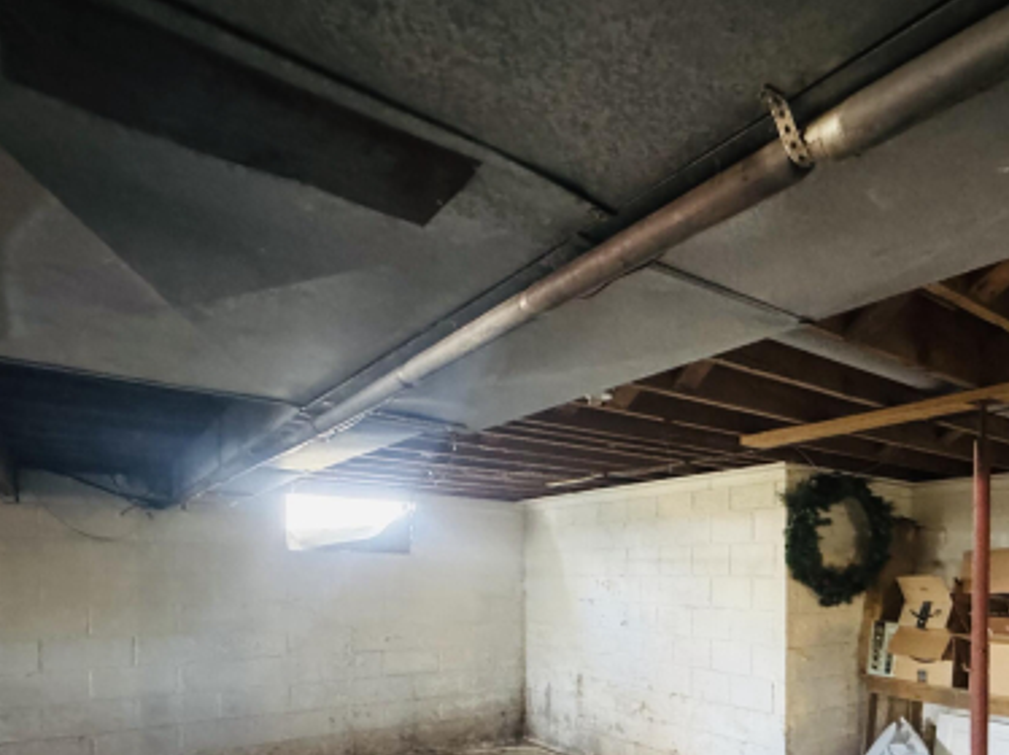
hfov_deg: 62.2
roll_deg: +0.3
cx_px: 838
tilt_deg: -1.4
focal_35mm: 25
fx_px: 728
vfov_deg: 51.7
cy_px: 593
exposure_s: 1/40
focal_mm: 2.22
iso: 1250
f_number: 2.2
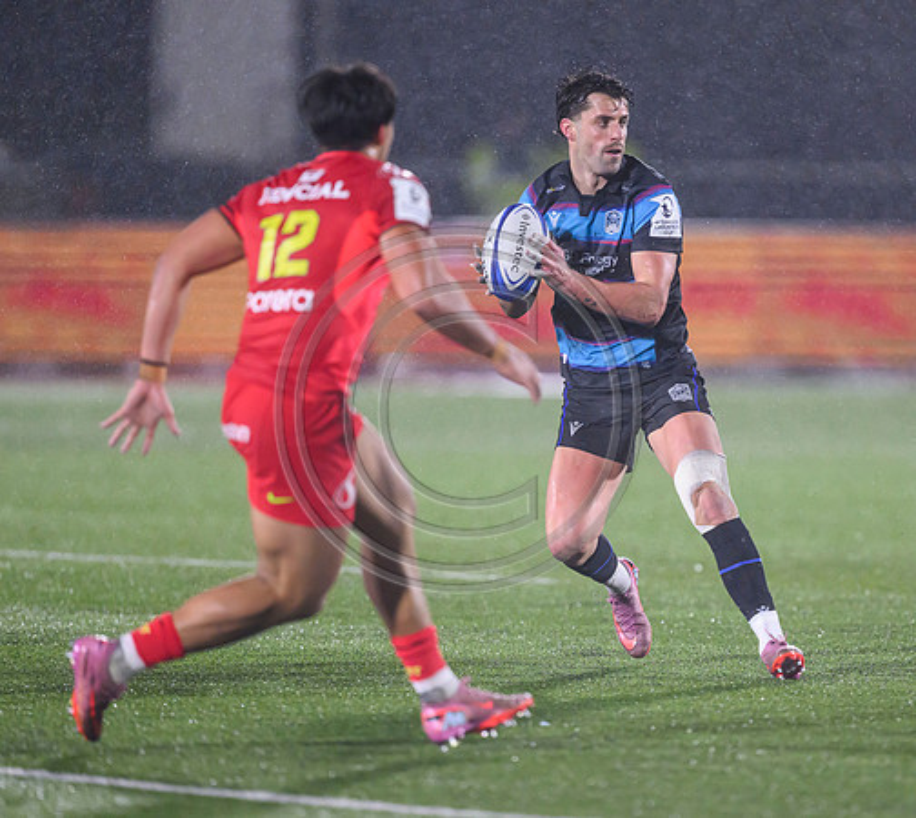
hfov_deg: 3.5
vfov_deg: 3.1
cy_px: 455
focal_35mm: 534
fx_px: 15152
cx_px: 583
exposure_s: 1/2000
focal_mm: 400
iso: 5000
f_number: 3.2
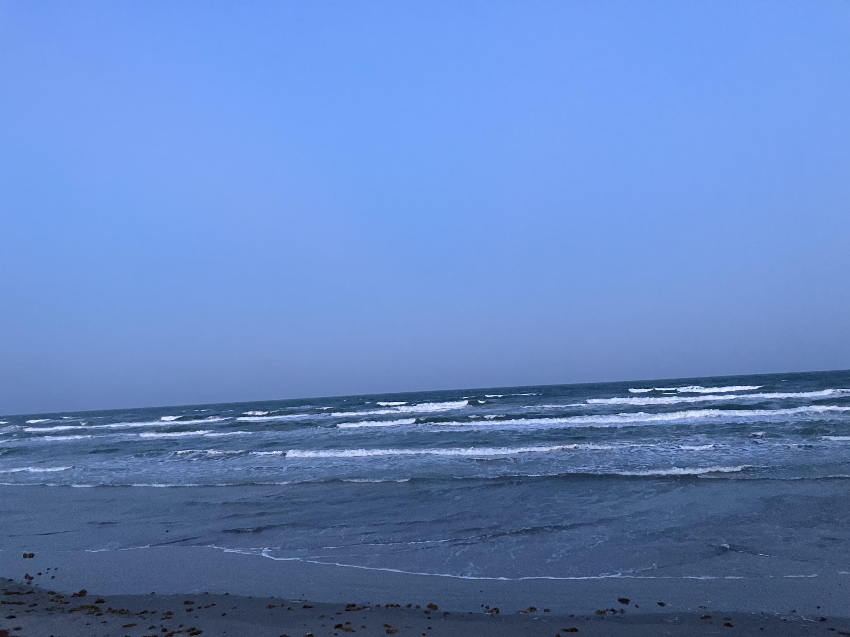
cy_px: 318
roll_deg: +4.0
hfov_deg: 63.4
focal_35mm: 28
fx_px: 688
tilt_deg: +6.9
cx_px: 425
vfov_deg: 49.7
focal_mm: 3.99
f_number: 1.8
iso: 320
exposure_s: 1/60
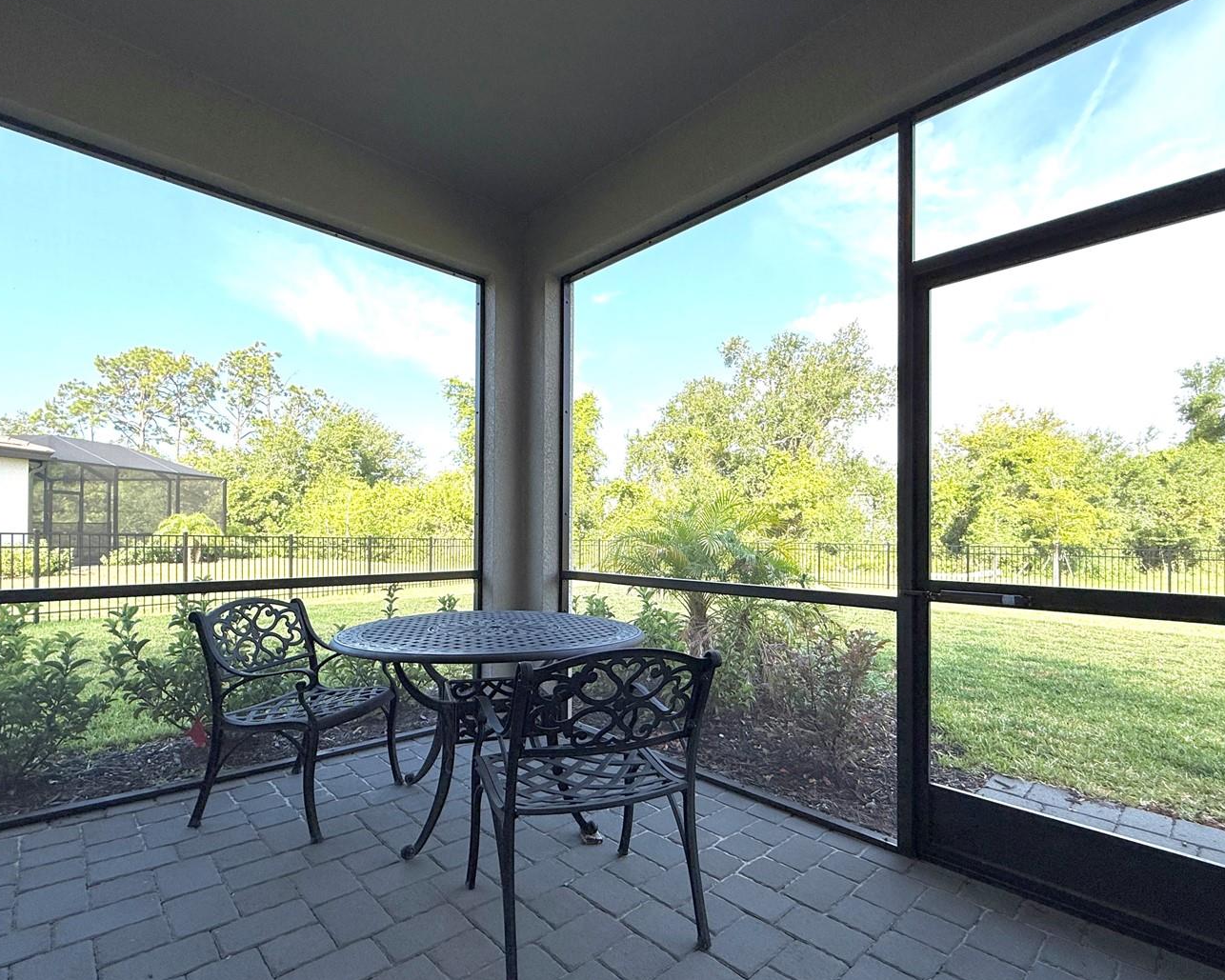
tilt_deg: +0.3
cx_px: 617
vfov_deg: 76.9
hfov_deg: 89.6
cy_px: 527
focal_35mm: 17
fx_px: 616
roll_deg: +0.2
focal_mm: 2.22
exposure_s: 1/451
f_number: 2.2
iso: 50
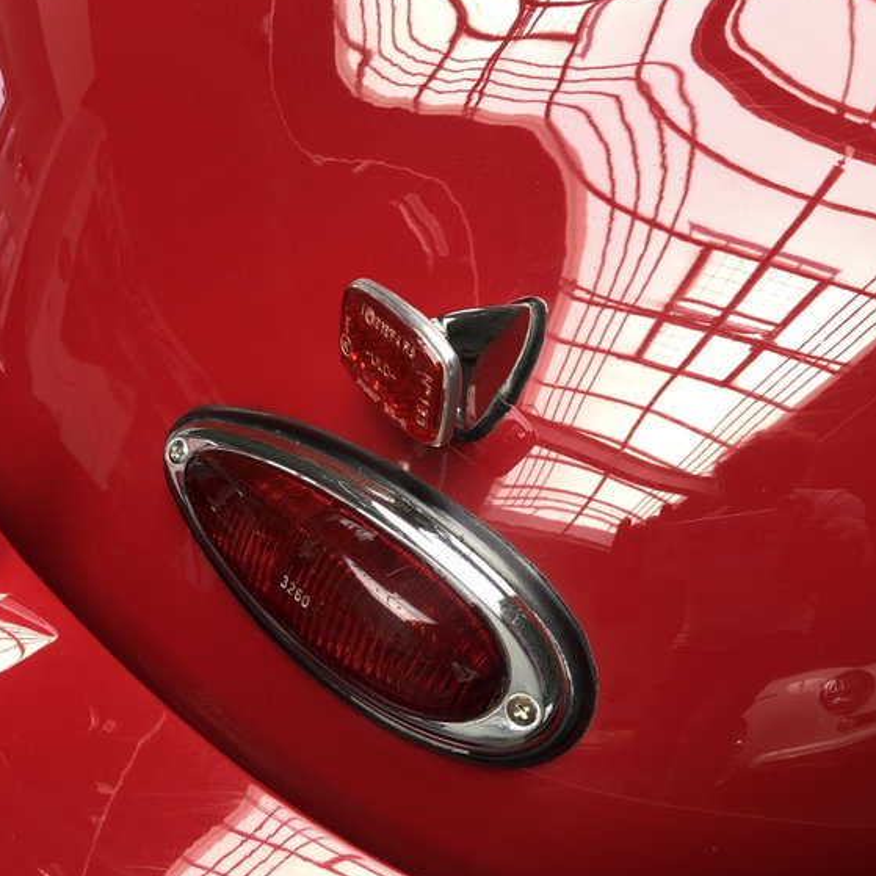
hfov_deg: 48.1
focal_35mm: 34
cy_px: 429
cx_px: 338
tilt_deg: -35.8
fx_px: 973
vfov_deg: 48.4
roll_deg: -2.0
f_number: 1.8
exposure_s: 1/120
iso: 32
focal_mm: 3.99
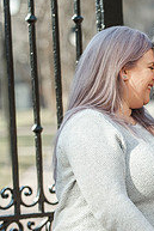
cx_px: 178
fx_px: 1524
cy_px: 118
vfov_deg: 8.6
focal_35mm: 238
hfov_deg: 5.8
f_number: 3.2
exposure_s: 1/2500
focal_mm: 102
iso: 640
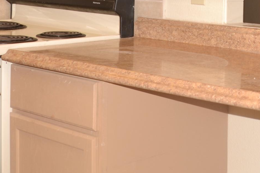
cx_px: 231
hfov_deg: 23.1
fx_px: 621
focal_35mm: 86
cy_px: -53
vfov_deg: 15.1
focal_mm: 18
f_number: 3.5
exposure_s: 1/60
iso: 100
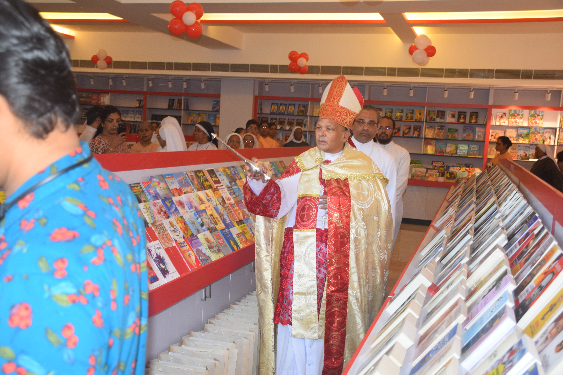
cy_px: 188
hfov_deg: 49.6
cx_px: 282
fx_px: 610
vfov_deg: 34.2
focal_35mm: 39
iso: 800
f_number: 4.5
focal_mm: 26
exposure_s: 1/80
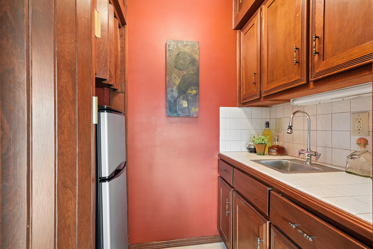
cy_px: 124
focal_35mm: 16
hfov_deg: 96.7
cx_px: 186
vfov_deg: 73.7
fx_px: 166
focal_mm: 16
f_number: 10
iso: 800
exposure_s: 1/2.5
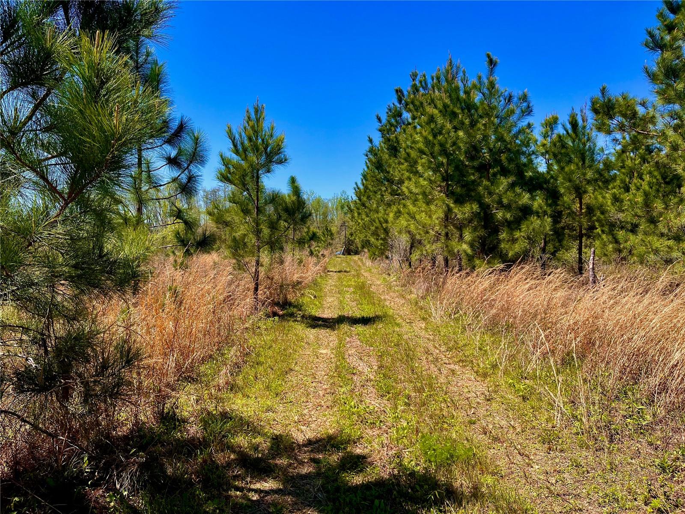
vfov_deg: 53.1
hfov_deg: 67.3
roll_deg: +1.8
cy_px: 257
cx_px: 342
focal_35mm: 26
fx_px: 515
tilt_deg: -1.1
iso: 50
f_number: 1.6
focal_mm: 5.1
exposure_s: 1/2268
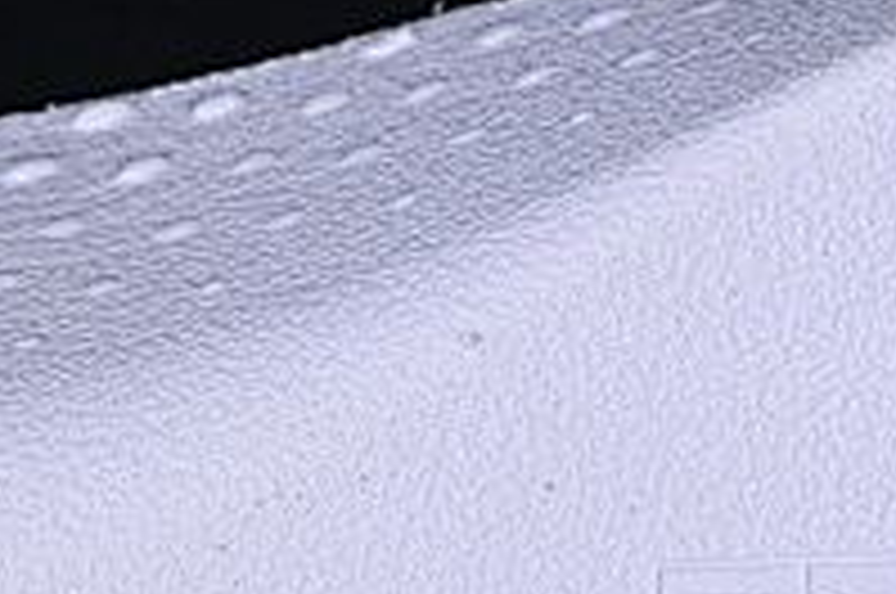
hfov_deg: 5.1
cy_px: 940
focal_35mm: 408
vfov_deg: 3.3
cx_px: 216
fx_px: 10138
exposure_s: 1/100
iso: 160
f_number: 7.1
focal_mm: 50
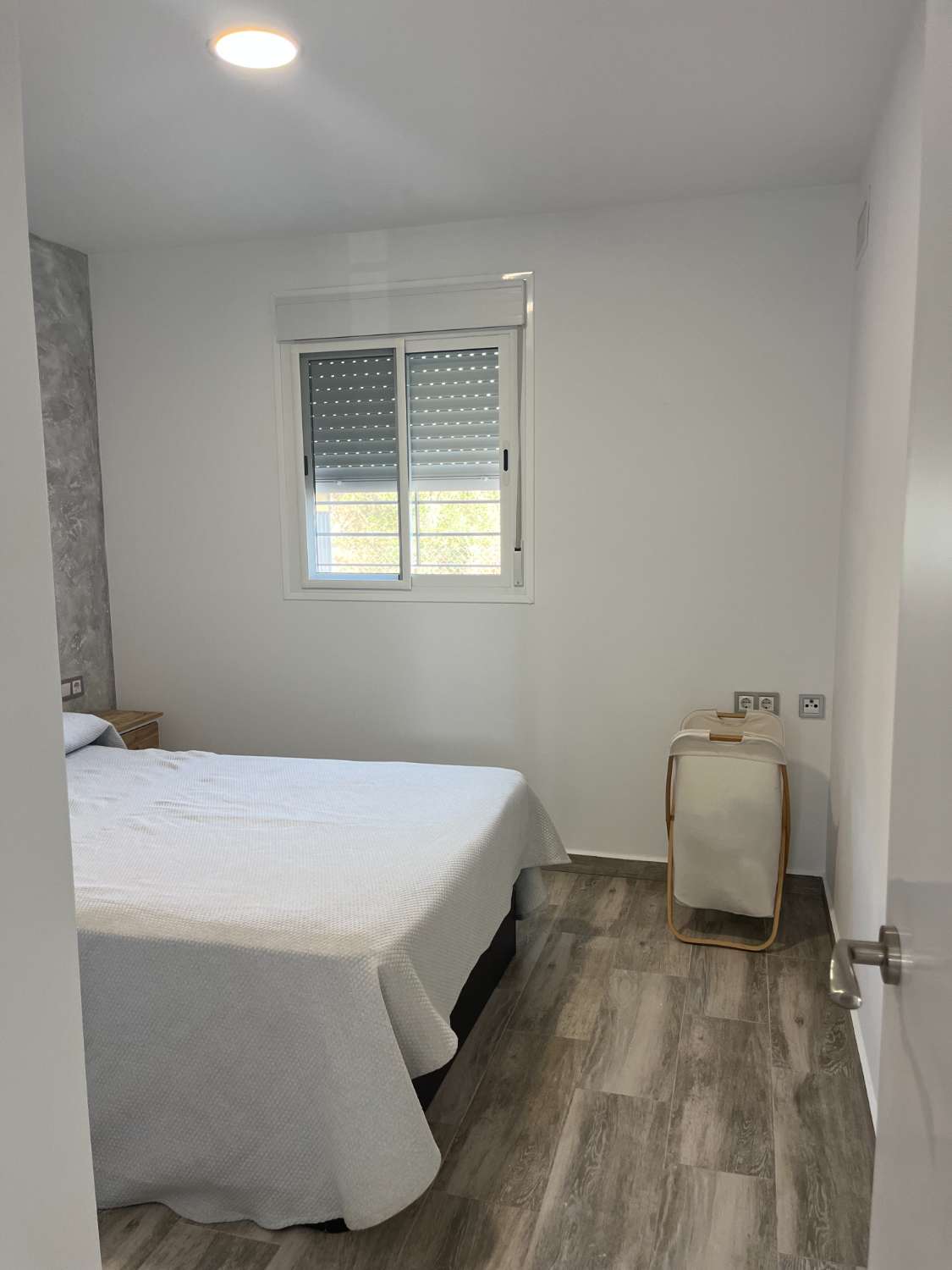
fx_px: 953
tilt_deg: -7.3
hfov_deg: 53.1
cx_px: 476
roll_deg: +0.4
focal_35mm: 26
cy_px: 635
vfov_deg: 67.3
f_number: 1.6
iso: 100
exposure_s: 1/100
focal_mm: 5.1
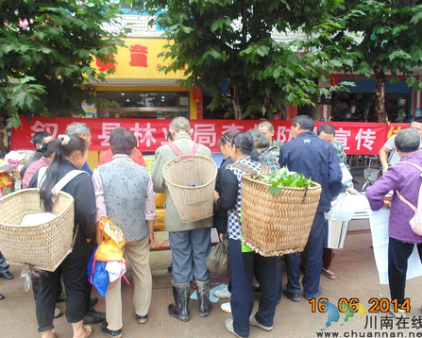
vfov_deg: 58.8
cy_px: 166
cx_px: 202
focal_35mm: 24
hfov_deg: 70.2
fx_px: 300
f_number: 3.1
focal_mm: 4
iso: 80
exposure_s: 1/80
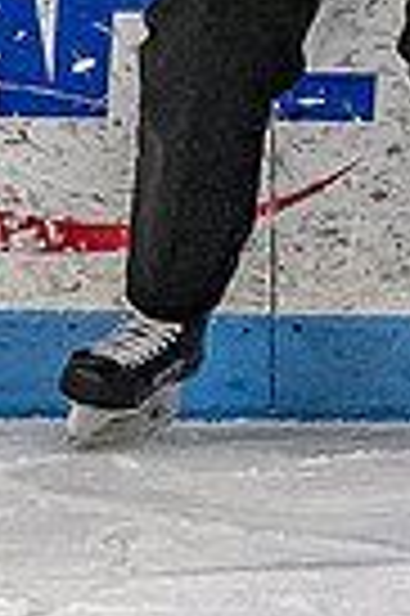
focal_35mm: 1140
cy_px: -426
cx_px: 354
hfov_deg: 1.2
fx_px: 19523
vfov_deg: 1.8
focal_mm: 105
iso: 1600
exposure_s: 1/800
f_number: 3.2
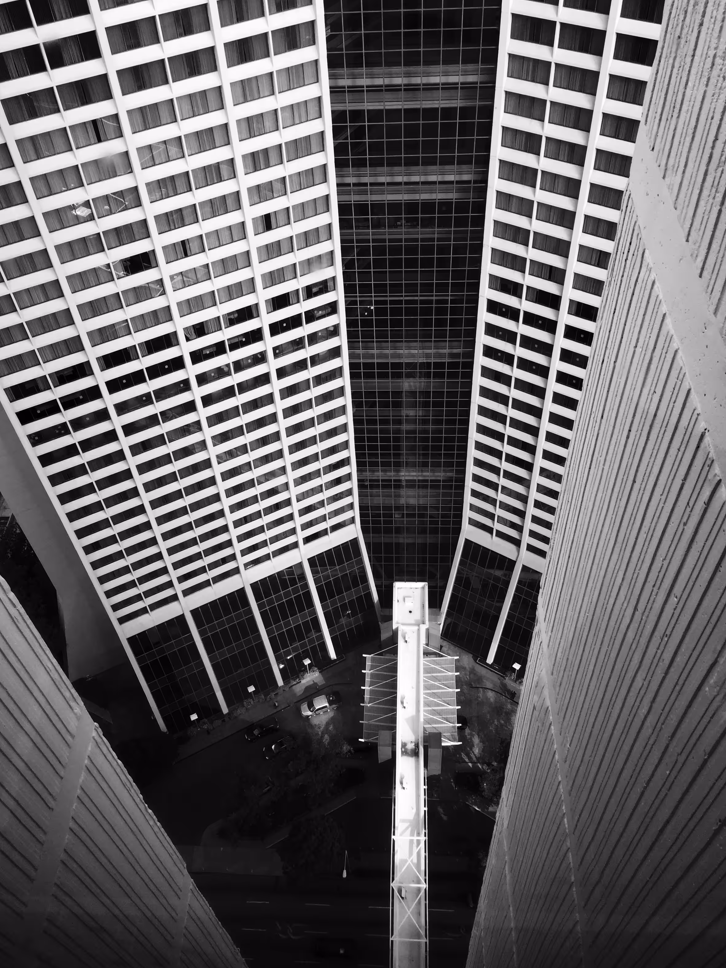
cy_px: 488
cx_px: 351
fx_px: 839
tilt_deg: -49.9
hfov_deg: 46.8
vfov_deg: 60.0
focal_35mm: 30
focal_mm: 4.15
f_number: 2.2
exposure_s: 1/152
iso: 32
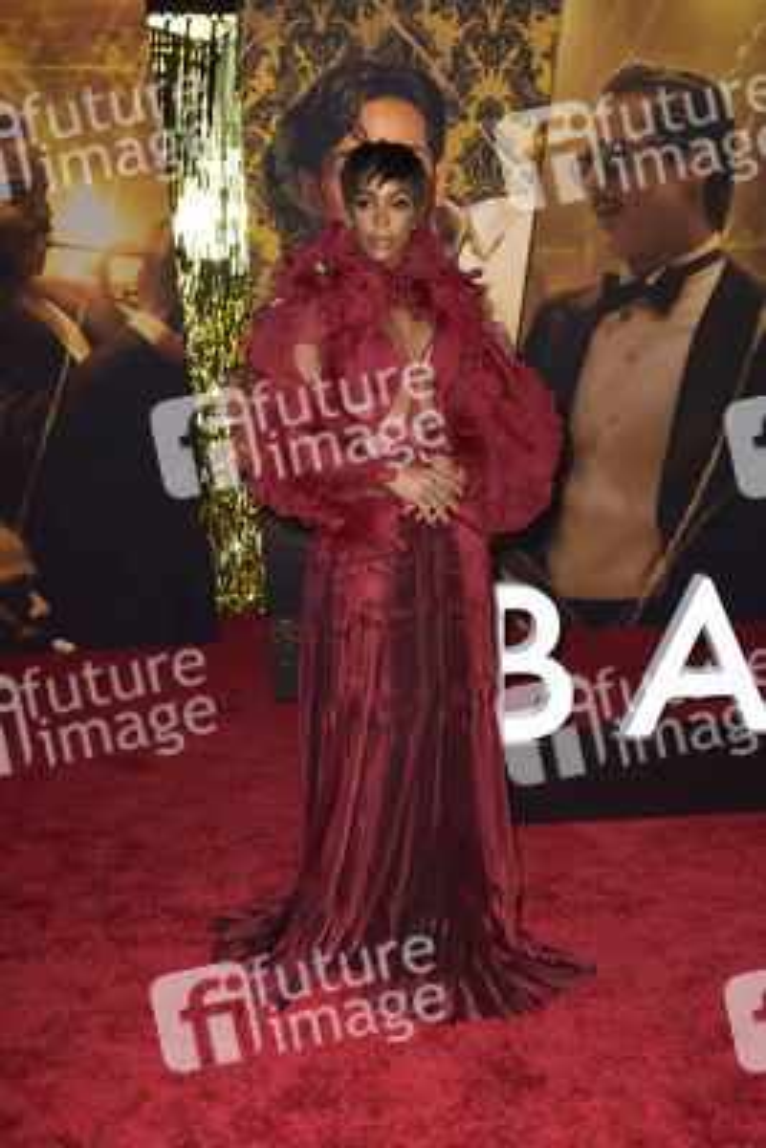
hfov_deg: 26.0
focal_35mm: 52
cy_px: 574
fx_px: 1658
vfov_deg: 38.2
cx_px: 383
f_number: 6.3
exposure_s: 1/250
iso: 640
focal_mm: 52
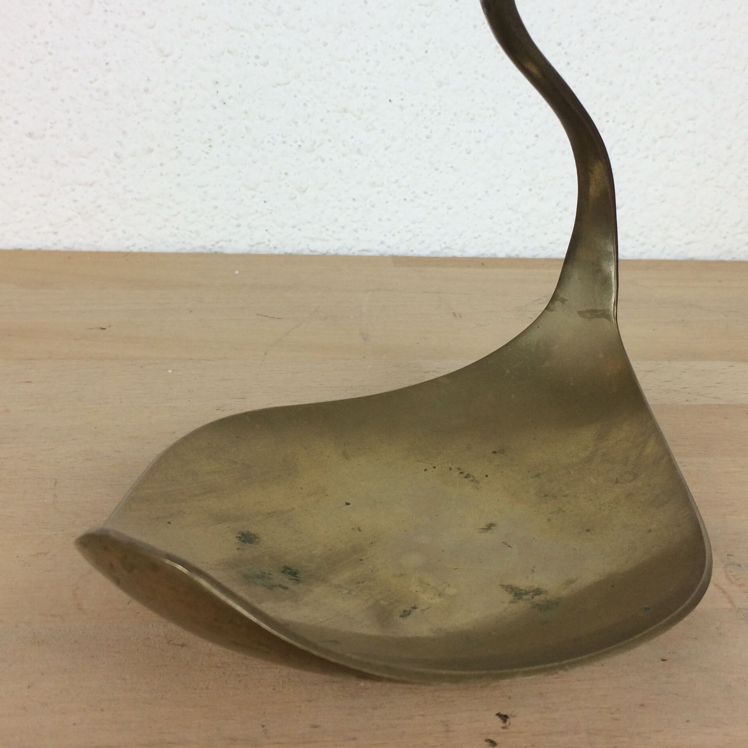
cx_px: 436
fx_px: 1076
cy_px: 279
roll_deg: -2.5
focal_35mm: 44
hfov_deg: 38.2
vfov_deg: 38.1
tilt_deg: -14.7
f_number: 2.2
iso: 50
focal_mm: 4.15
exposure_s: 1/100
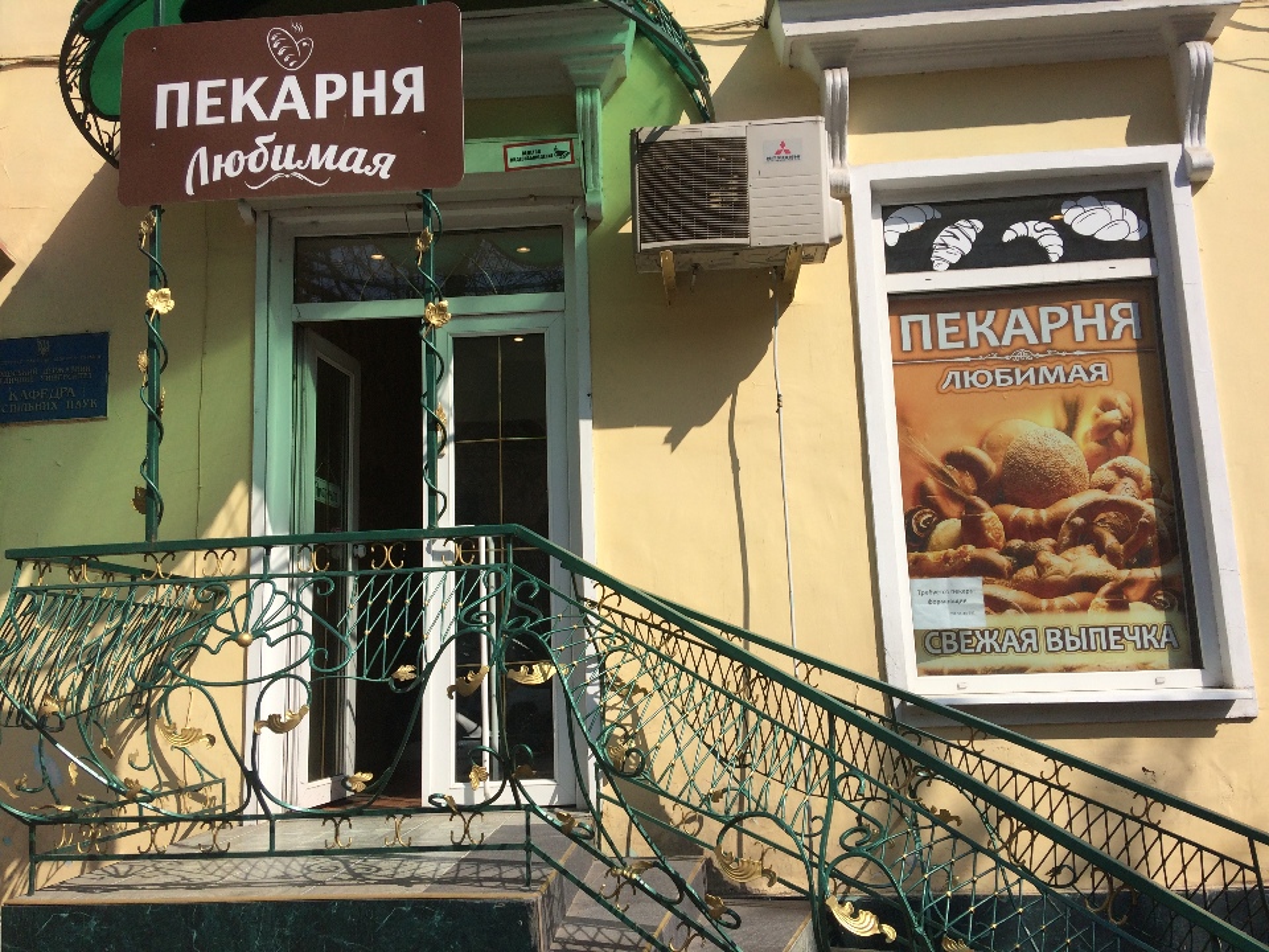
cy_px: 476
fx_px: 1063
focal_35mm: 29
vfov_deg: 48.2
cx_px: 634
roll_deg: +1.4
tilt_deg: +8.5
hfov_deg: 61.7
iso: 32
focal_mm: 4.15
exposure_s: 1/3425
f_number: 2.2
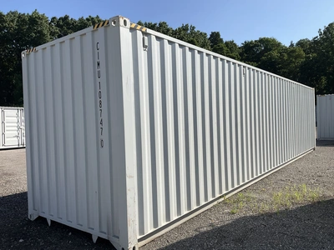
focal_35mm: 29
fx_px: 280
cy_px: 125
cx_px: 167
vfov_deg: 48.2
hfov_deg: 61.7
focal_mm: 3
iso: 25
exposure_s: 1/2427
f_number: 1.8
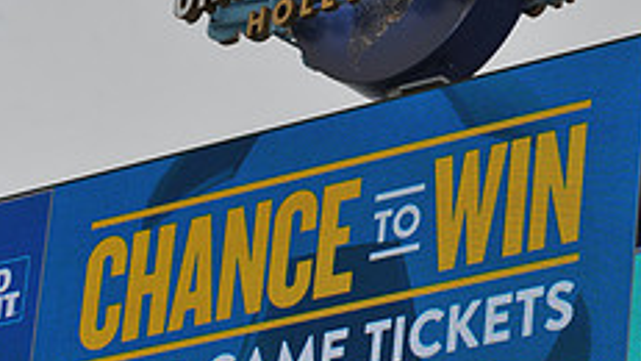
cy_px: 244
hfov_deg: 8.4
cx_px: 369
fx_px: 4386
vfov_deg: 4.7
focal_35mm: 258
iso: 400
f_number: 8
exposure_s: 1/250
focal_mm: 98
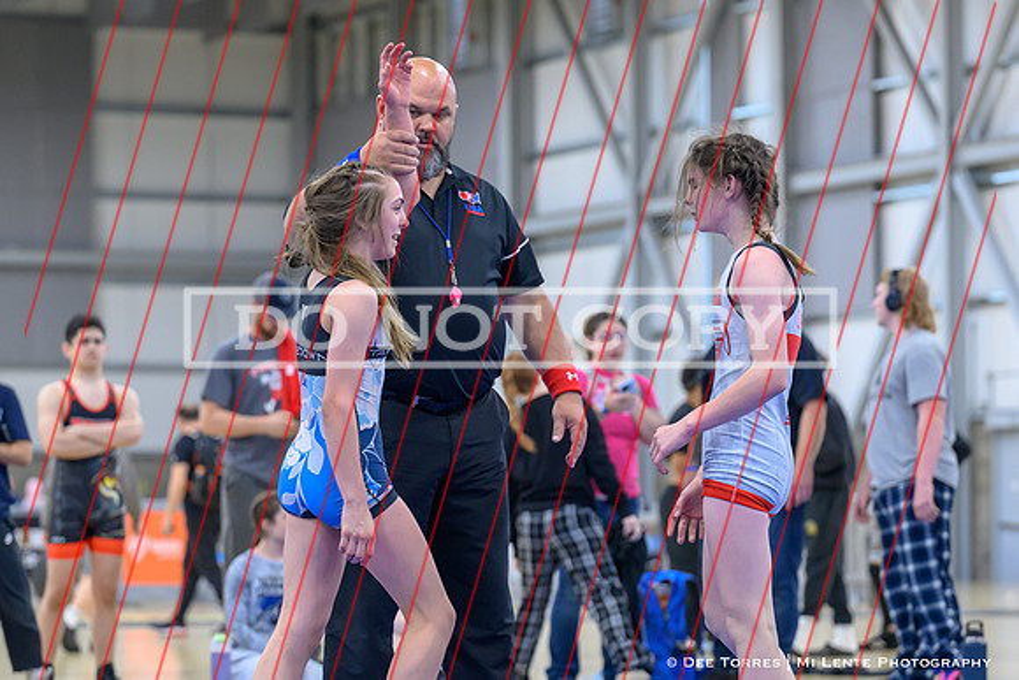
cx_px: 403
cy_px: 413
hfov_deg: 13.8
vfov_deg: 9.2
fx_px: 4212
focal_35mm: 149
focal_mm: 92
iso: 2500
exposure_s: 1/800
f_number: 2.8
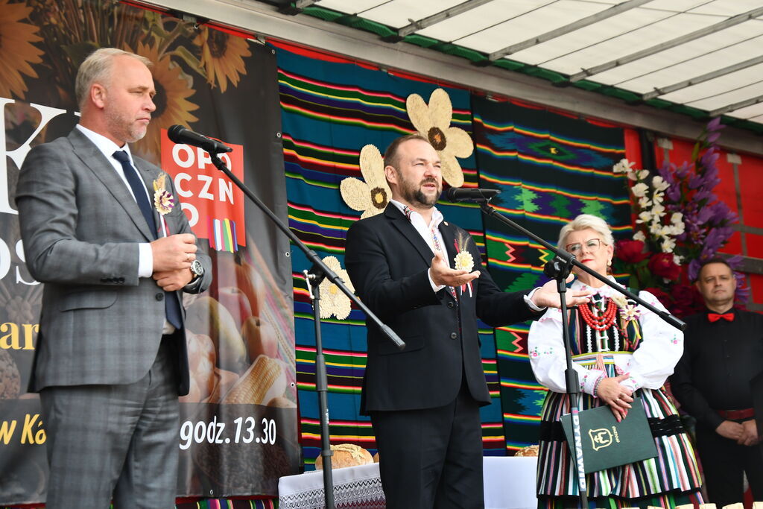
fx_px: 1526
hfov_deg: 28.1
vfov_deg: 18.9
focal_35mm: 72
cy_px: 254
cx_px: 382
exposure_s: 1/250
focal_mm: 48
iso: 450
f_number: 4.8
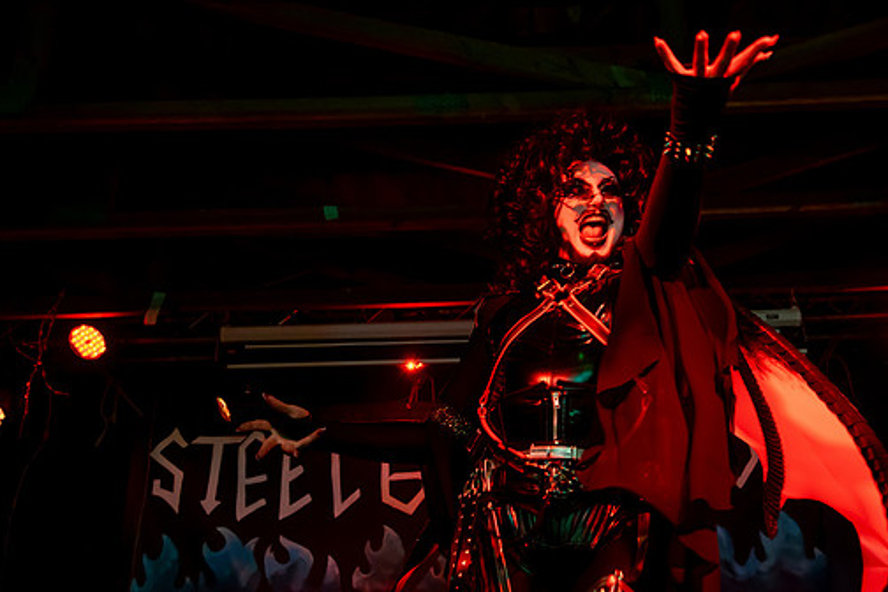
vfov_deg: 32.6
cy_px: 296
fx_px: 1011
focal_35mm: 41
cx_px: 499
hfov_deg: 47.3
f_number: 4
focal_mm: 34
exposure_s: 1/125
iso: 6400
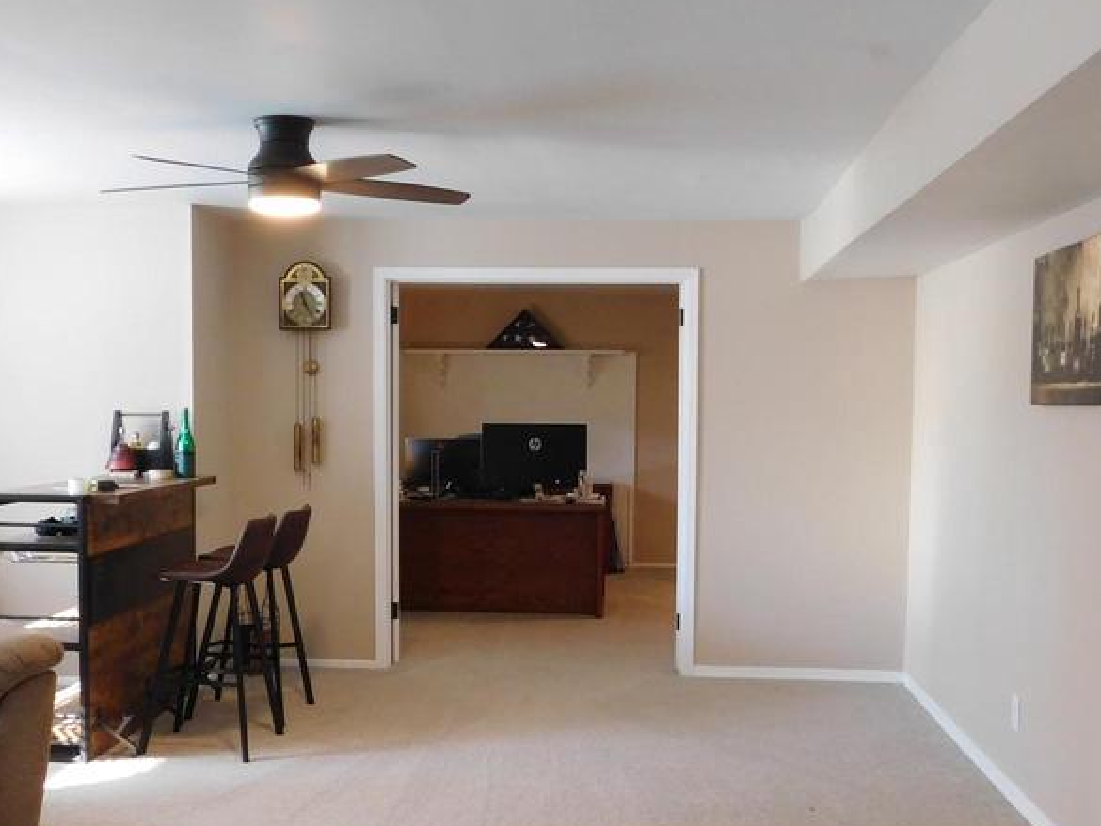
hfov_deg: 44.8
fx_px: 1336
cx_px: 535
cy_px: 491
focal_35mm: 42
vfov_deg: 34.3
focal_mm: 4.1
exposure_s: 1/30
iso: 250
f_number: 3
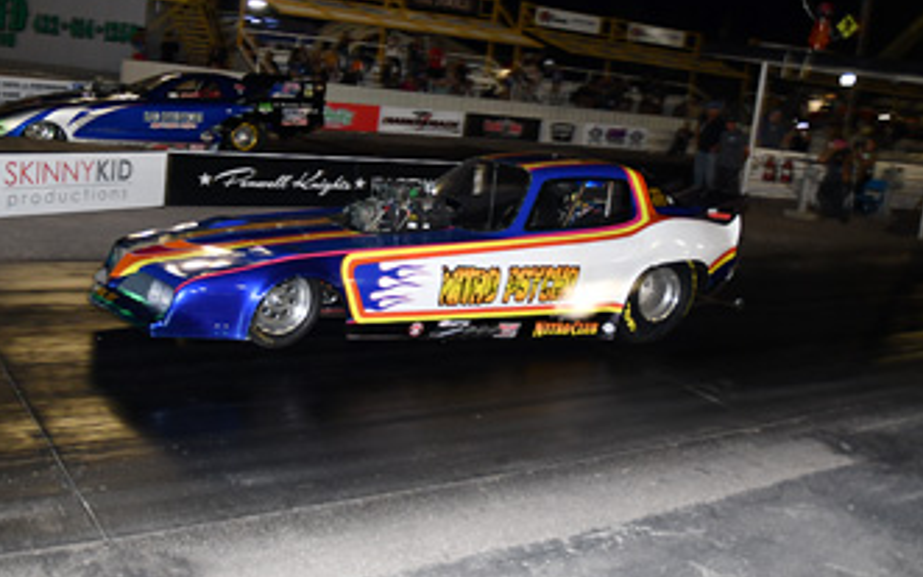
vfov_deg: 34.3
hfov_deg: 52.7
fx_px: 931
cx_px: 438
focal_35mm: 37
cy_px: 226
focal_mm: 16
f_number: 2.8
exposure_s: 1/200
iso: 400
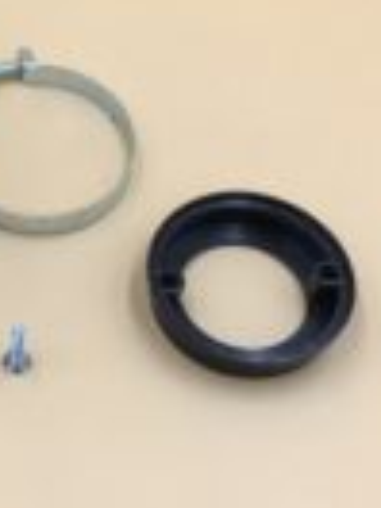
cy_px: 231
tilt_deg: -55.2
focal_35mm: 88
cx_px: -77
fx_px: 1291
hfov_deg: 16.1
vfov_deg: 22.2
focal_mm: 4.15
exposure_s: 1/179
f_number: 2.2
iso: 25
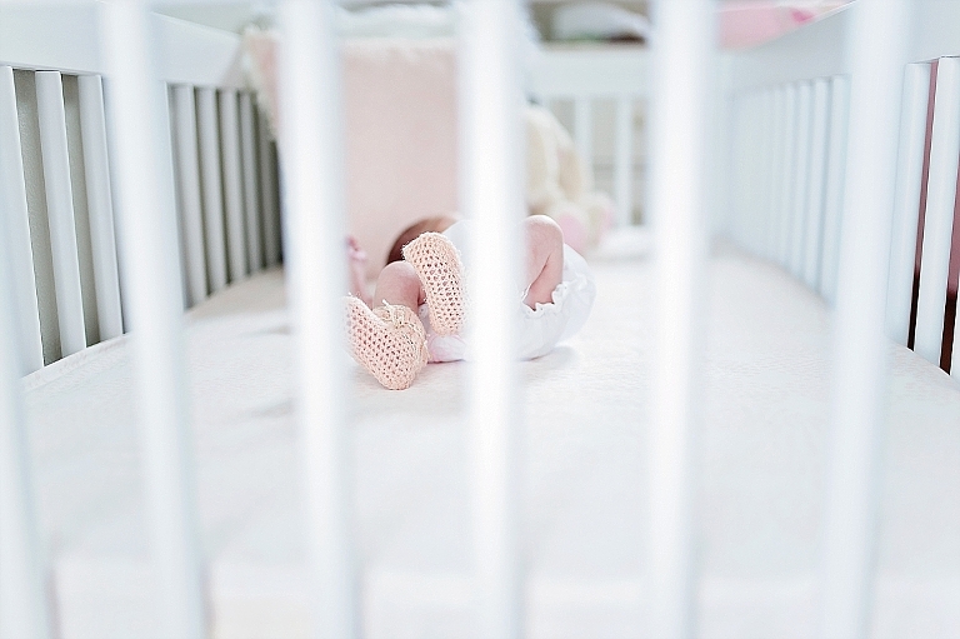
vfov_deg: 37.8
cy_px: 320
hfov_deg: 54.5
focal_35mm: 35
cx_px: 480
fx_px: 933
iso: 640
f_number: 2.5
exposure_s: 1/200
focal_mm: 35
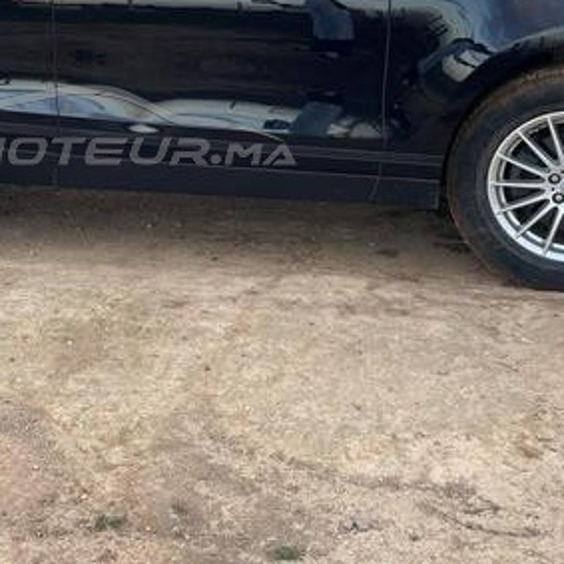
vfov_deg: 31.5
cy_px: 125
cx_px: 120
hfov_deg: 31.4
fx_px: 977
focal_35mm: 53
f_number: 1.6
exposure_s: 1/121
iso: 80
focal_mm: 5.1
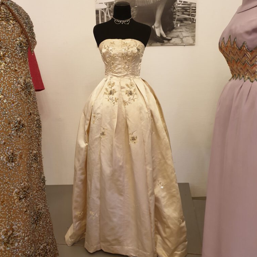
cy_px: 112
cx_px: 128
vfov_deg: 52.4
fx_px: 260
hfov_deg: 52.5
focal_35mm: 31
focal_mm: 4.3
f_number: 1.5
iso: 200
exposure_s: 1/50
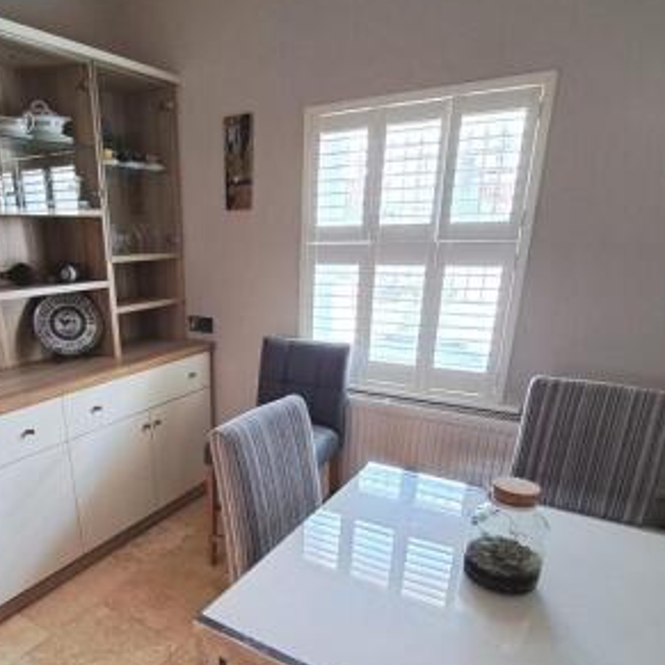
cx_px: 230
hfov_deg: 65.7
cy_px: 431
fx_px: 500
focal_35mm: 23
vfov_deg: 65.9
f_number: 2.2
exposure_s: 1/50
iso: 160
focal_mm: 1.74
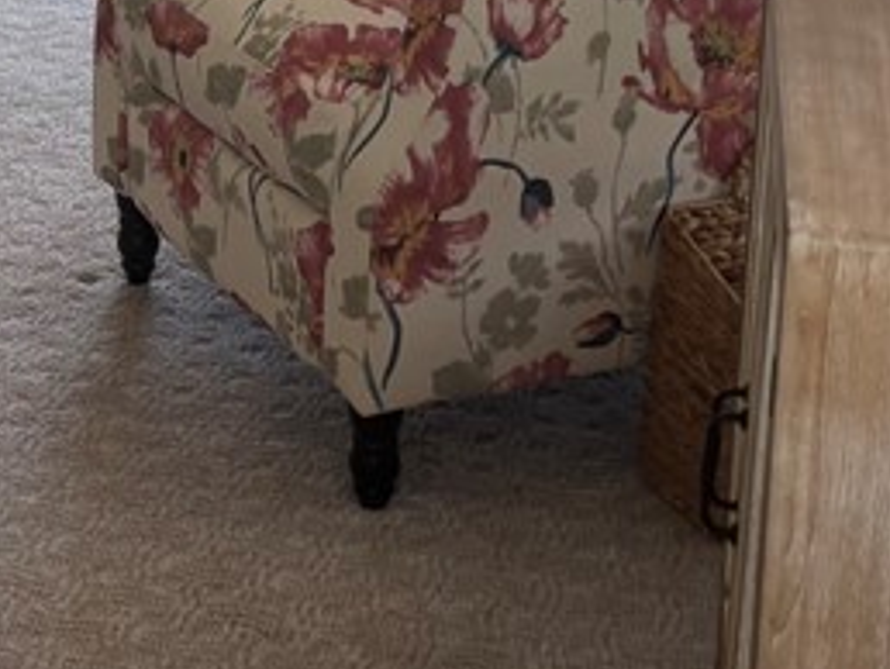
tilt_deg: -7.3
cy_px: -493
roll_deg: -1.3
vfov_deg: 13.1
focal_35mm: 103
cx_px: -41
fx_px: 2651
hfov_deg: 18.5
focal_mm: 5.96
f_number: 1.6
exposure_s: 1/121
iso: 50
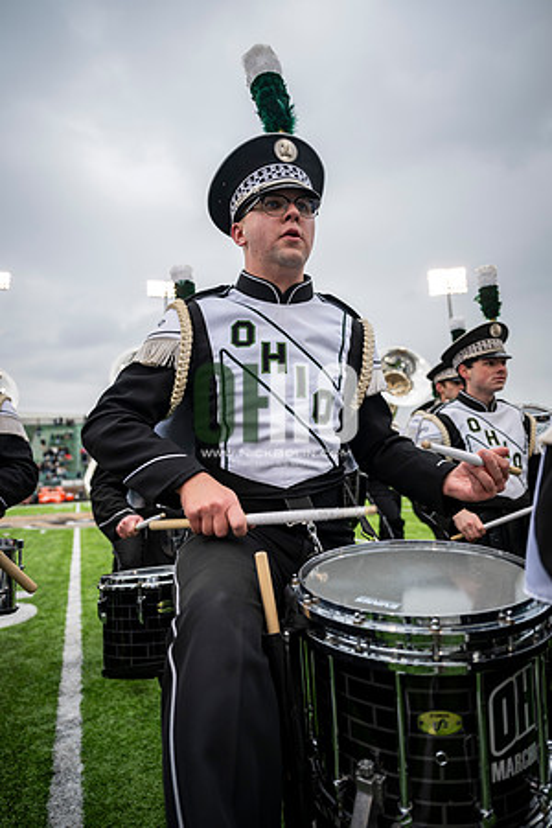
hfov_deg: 53.1
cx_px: 276
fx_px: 552
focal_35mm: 24
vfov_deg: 73.7
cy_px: 414
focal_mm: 24
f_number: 2.8
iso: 100
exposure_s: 1/500
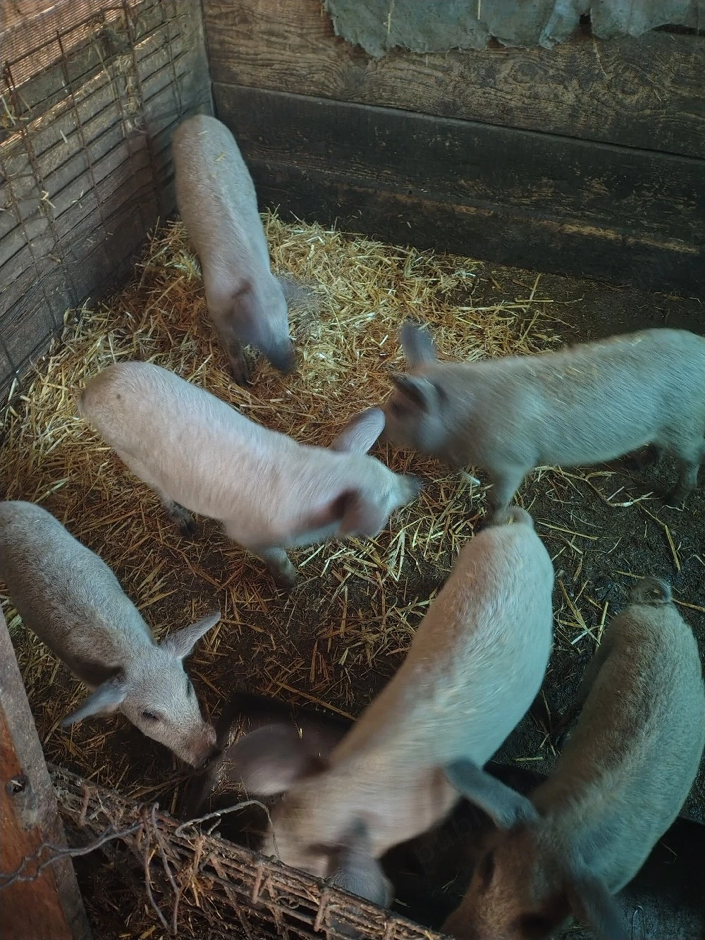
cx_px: 352
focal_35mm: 25
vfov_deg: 69.4
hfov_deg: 54.9
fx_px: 679
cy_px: 470
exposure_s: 1/12.5
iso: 3554
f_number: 1.7
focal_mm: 4.71
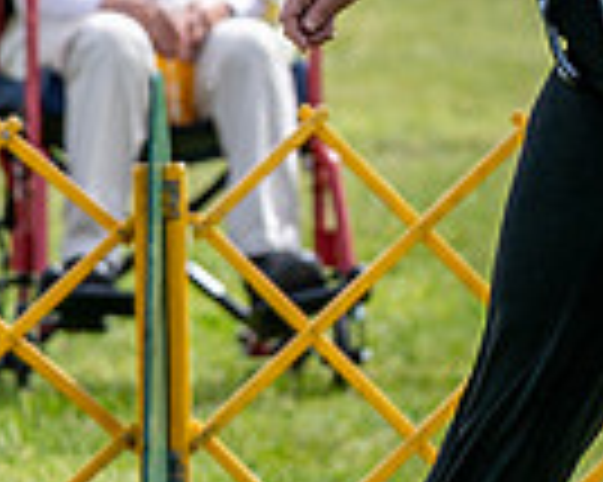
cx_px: 443
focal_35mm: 699
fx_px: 12466
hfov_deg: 2.8
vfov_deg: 2.2
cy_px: -67
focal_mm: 142
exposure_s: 1/1000
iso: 125
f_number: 3.5
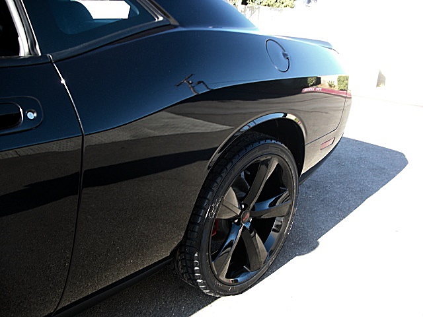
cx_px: 212
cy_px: 158
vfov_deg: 39.7
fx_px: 440
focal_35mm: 36
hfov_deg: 51.4
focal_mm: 6.3
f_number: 2.8
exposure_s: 1/100
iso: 50
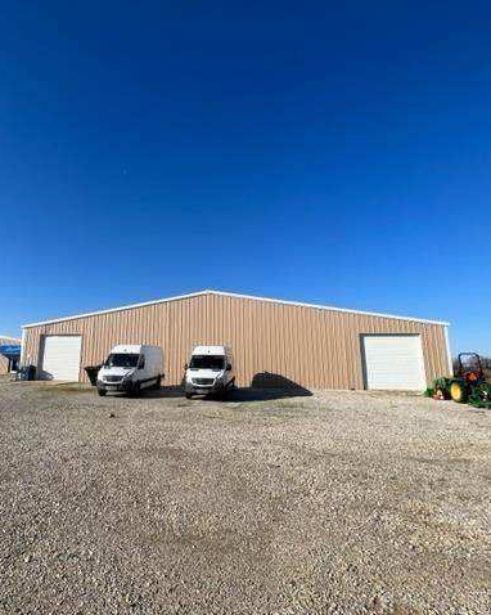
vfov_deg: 89.7
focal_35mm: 17
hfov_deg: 75.5
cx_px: 181
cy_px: 308
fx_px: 309
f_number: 1.8
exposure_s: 1/2538
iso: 32
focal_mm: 1.57
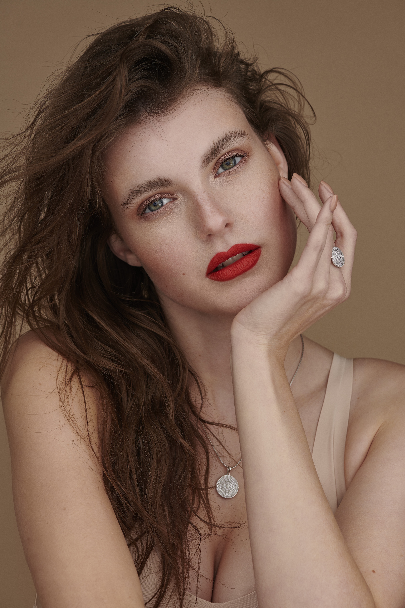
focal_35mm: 105
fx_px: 1772
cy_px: 304
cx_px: 202
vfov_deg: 19.5
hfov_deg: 13.0
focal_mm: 105
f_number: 9
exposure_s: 1/125
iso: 160
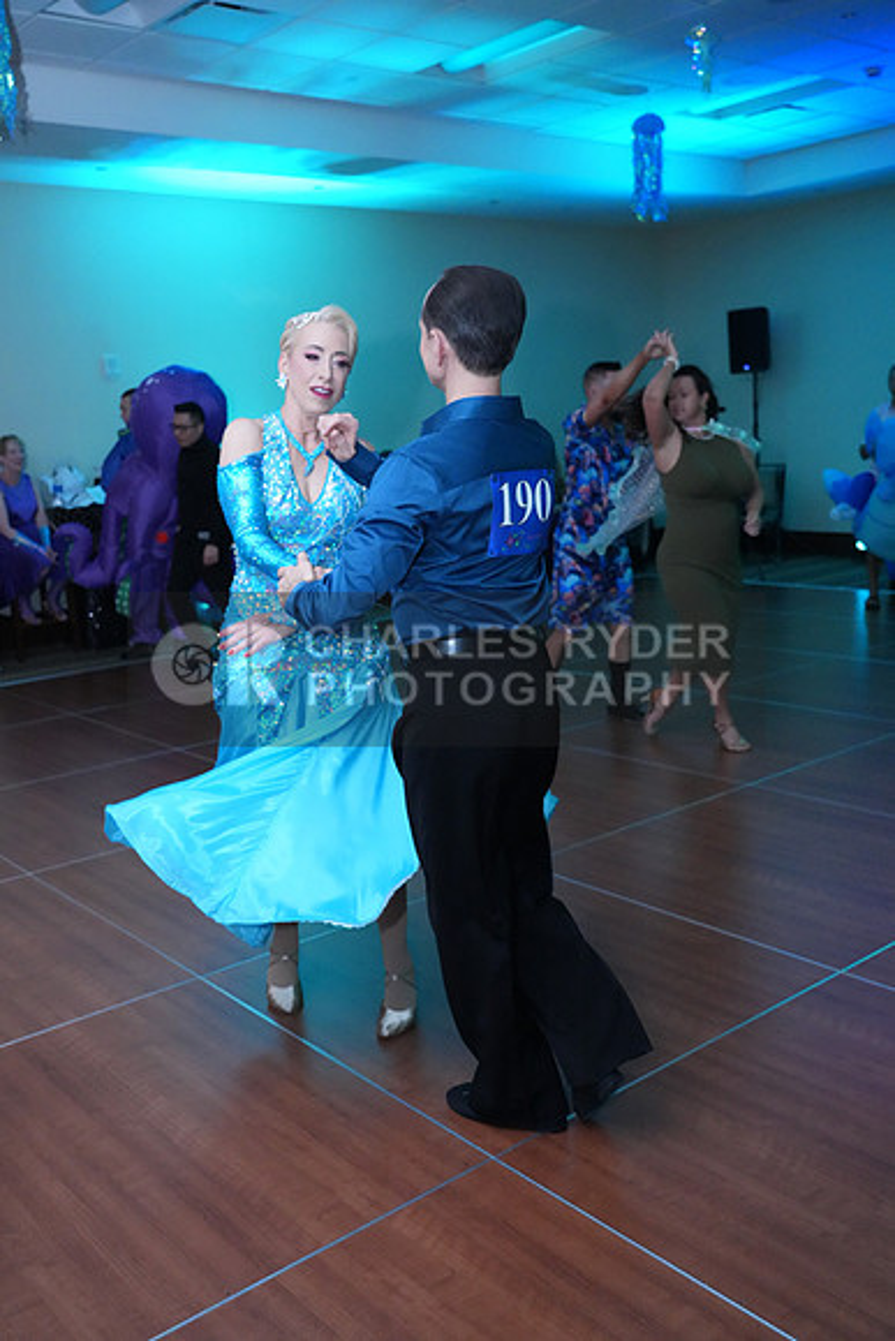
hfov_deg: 40.0
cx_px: 448
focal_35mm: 33
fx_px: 1230
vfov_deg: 57.2
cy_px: 670
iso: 8000
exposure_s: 1/200
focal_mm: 33
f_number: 4
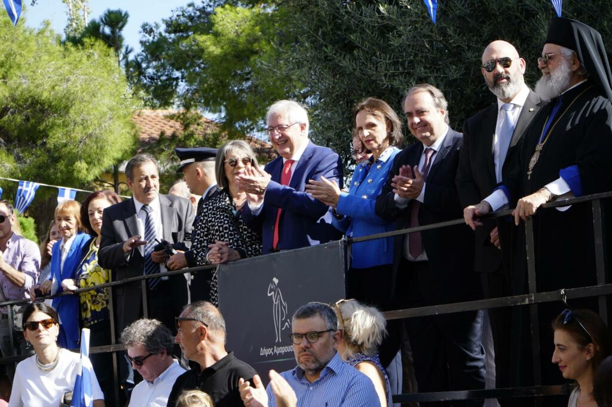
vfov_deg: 12.8
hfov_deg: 19.2
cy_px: 204
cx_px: 306
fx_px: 1809
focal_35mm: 106
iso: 320
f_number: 13
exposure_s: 1/100
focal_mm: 71
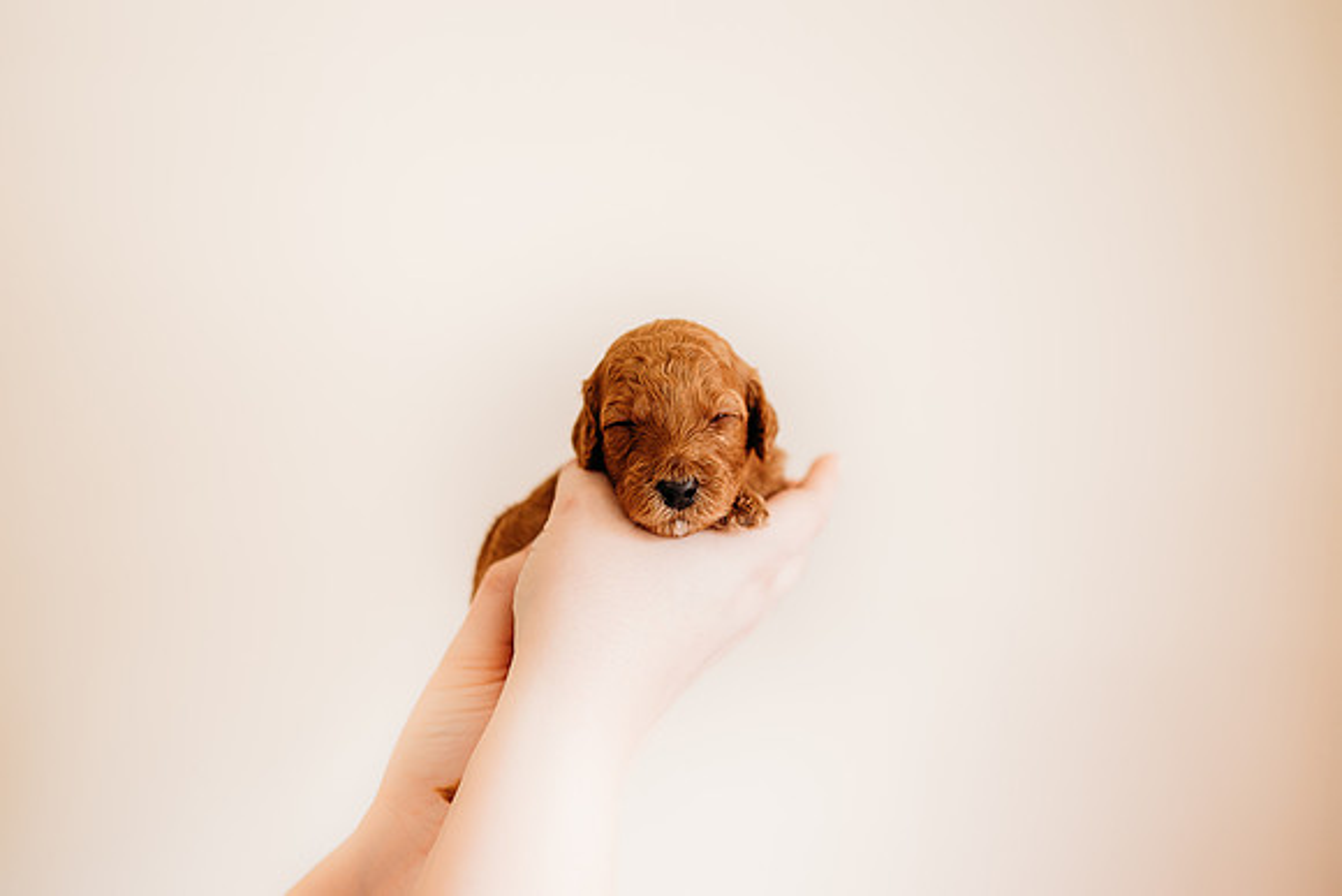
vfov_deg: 53.2
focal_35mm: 24
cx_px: 671
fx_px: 895
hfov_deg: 73.7
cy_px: 448
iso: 200
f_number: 2.2
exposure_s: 1/100
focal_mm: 24
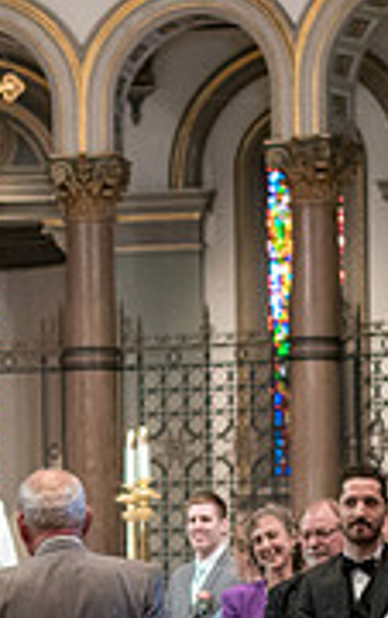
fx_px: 2935
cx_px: 65
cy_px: 674
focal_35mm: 174
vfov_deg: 11.8
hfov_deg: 7.6
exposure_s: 1/200
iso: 2000
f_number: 2
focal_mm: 35
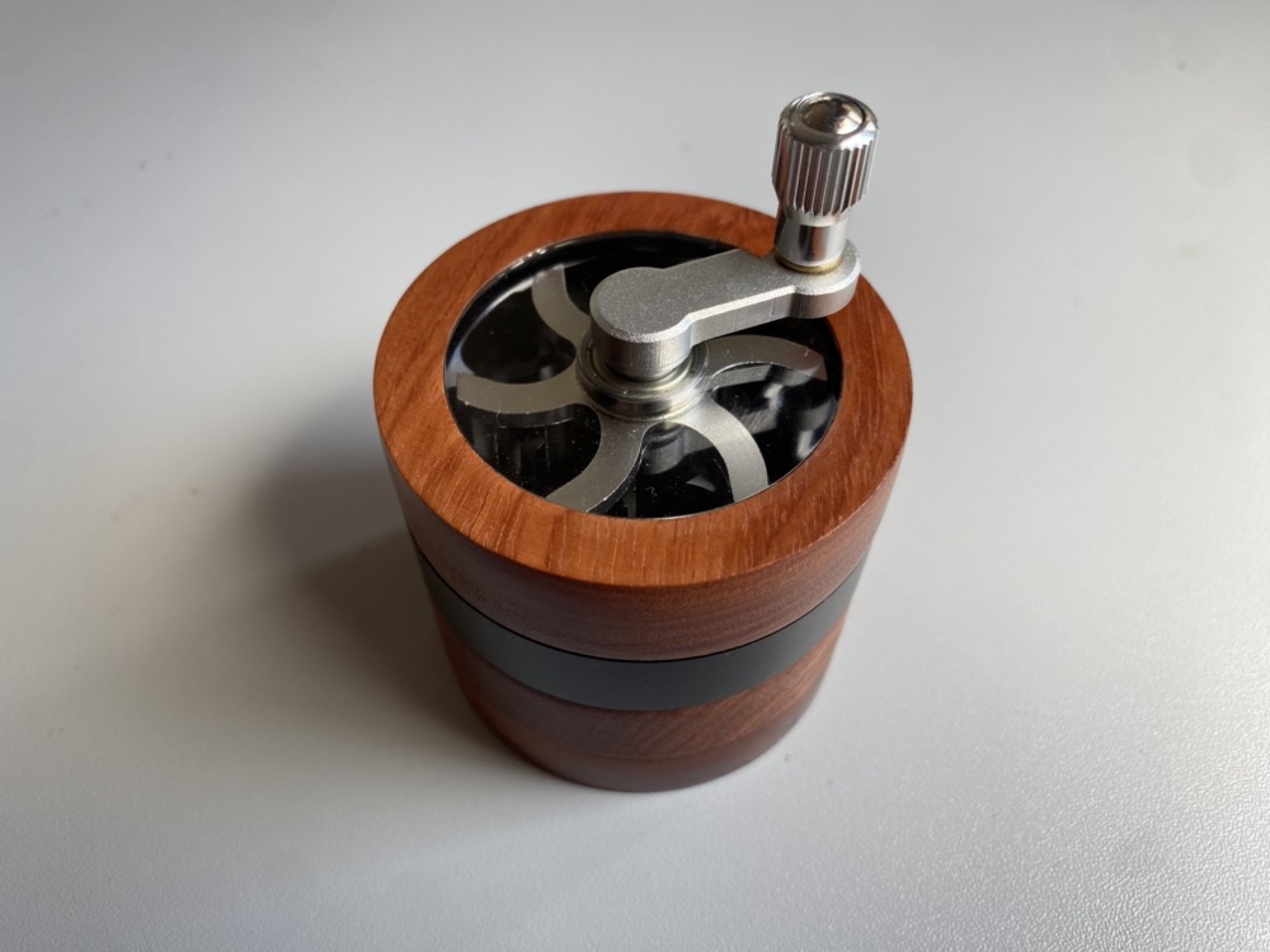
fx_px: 917
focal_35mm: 25
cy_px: 476
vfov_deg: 54.9
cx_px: 635
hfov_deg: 69.4
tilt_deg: -52.4
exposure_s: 1/121
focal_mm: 4.25
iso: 50
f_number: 1.8
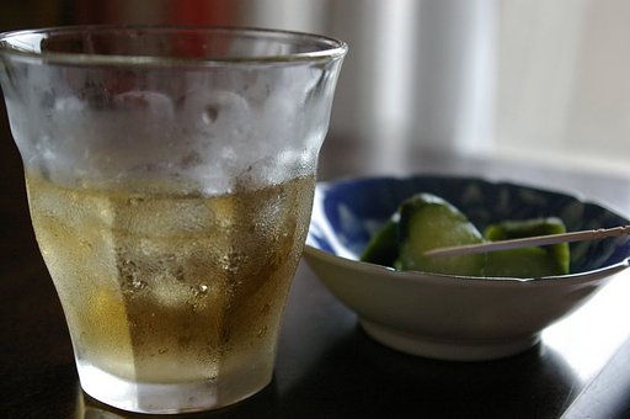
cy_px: 210
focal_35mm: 52
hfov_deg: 38.2
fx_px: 909
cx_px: 315
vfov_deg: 25.9
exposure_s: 1/80
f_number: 5
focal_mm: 35
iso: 800
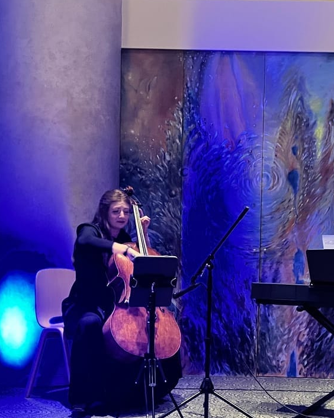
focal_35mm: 54
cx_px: 280
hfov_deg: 27.4
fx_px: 667
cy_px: 270
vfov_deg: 34.5
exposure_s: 1/30
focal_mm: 5.7
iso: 640
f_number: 1.5
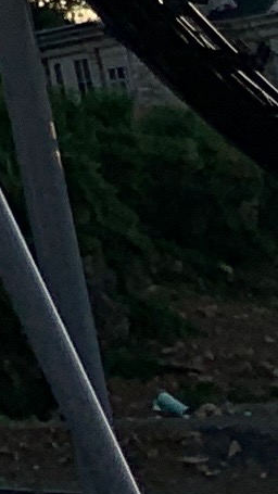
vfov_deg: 7.3
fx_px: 3289
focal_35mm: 251
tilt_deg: +24.0
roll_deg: -0.6
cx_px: -1798
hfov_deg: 3.6
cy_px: -1142
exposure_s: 1/829
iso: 25
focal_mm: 4.25
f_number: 1.8
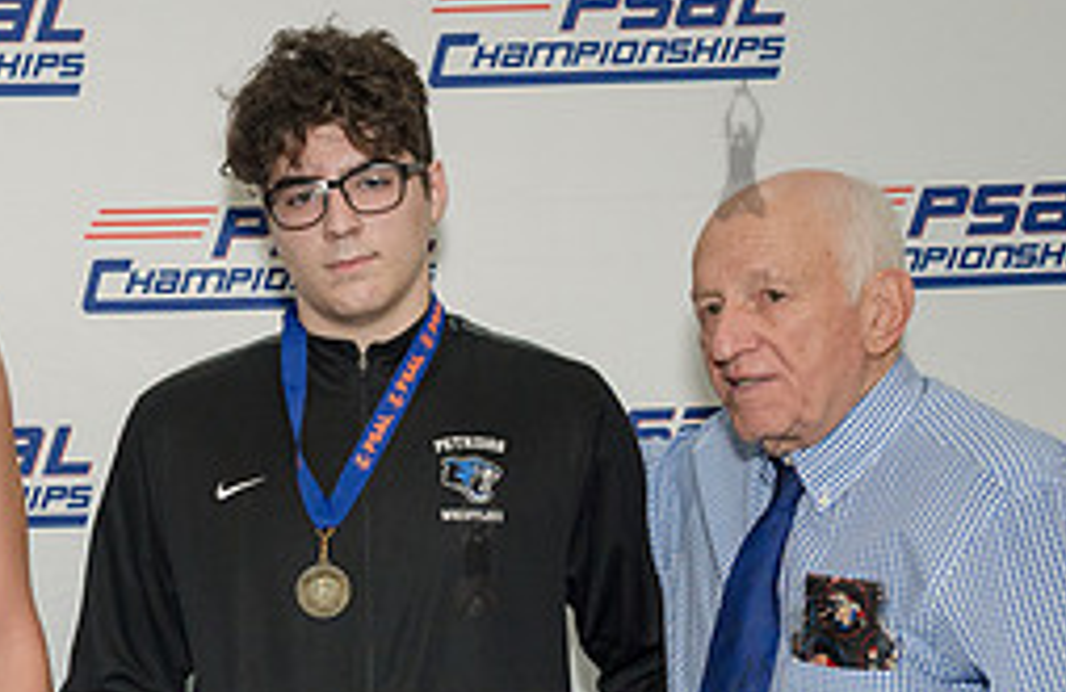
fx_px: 2585
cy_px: 665
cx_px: -126
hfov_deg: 22.0
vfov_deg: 15.0
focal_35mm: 88
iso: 1600
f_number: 5
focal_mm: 35
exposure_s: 1/250
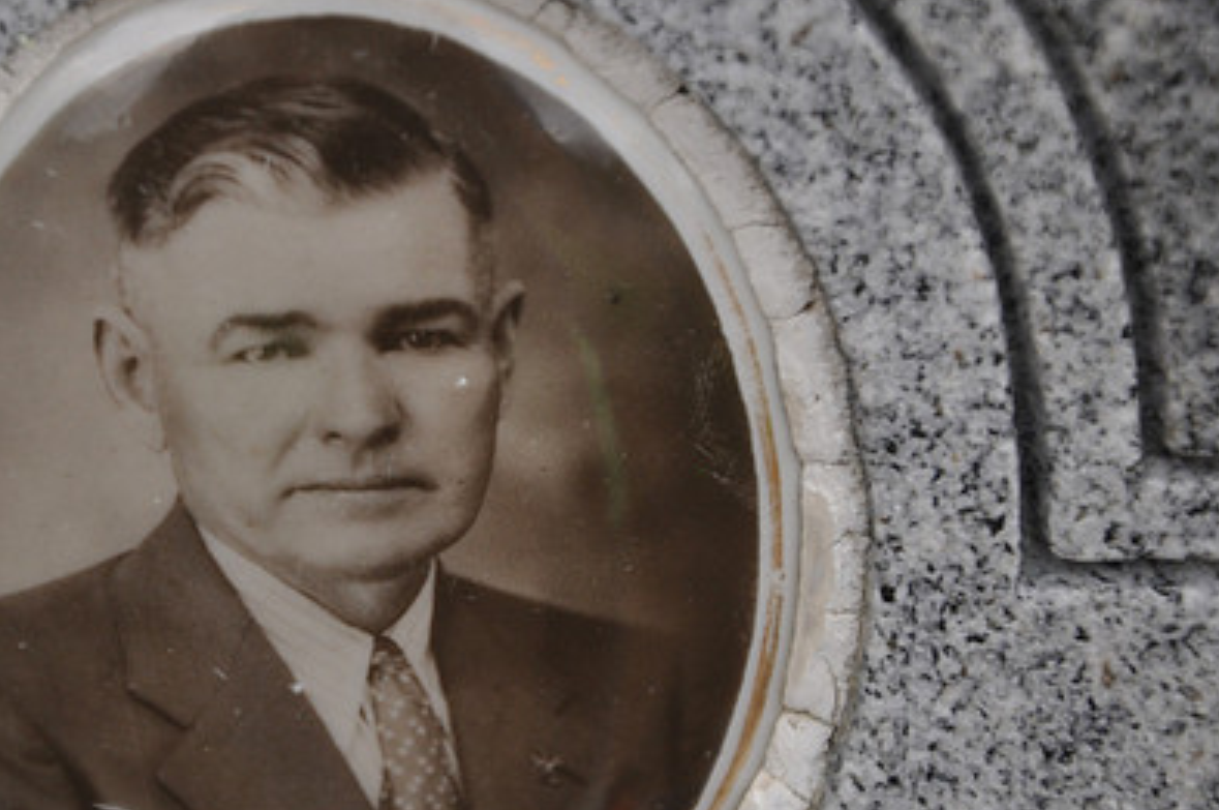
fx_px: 7871
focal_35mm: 233
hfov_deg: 8.8
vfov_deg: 5.9
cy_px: 504
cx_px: 372
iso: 360
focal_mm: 105
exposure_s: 1/125
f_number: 5.6
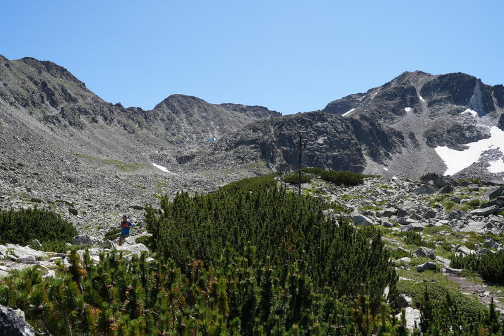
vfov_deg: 37.8
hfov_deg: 54.4
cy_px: 168
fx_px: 490
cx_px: 252
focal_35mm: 35
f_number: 8
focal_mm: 35
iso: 100
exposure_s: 1/200
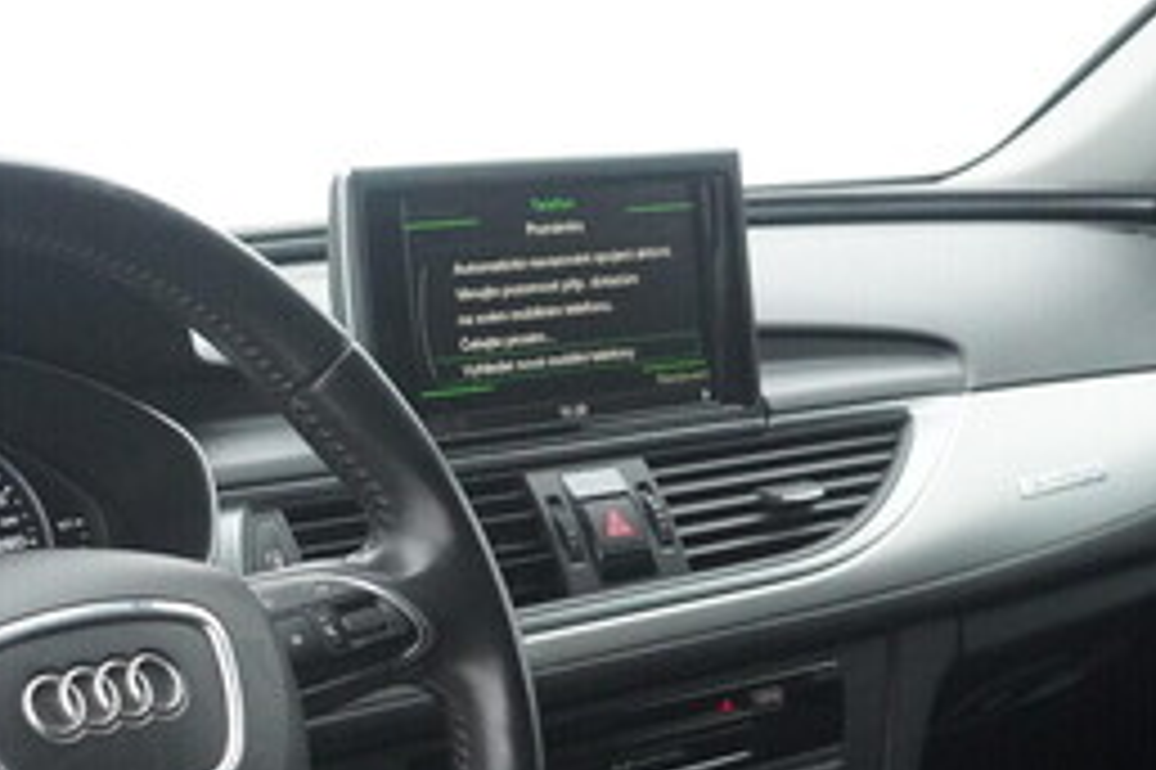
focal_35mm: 77
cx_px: 108
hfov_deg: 25.5
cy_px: 639
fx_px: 2471
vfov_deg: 17.5
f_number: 6.3
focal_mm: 24
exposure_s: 1/250
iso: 5000
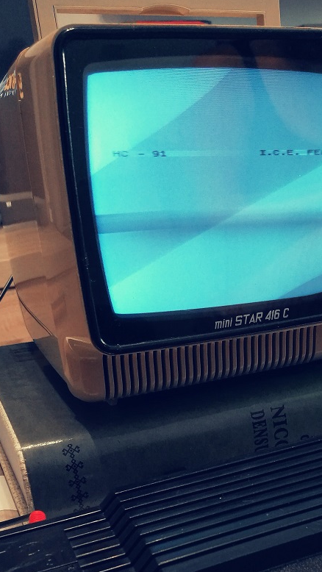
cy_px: 431
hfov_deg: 26.3
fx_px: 683
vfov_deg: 43.9
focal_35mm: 45
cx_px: 230
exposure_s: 1/35
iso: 250
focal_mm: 4.5
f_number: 2.2
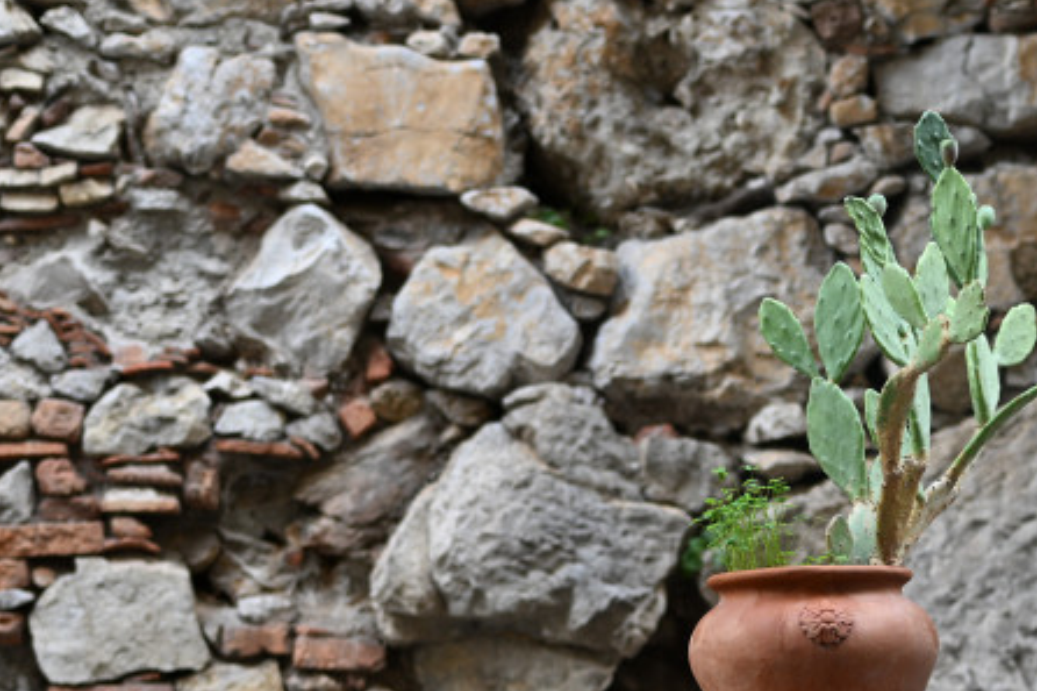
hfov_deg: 17.2
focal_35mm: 119
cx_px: 614
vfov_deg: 11.5
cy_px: 533
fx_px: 3426
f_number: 2
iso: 200
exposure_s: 1/640
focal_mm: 50
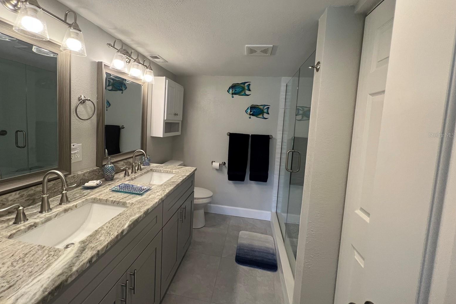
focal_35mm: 14
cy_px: 135
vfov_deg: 80.9
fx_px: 177
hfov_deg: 104.2
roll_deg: -3.1
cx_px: 220
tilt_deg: -3.9
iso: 125
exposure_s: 1/120
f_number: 1.8
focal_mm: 1.57
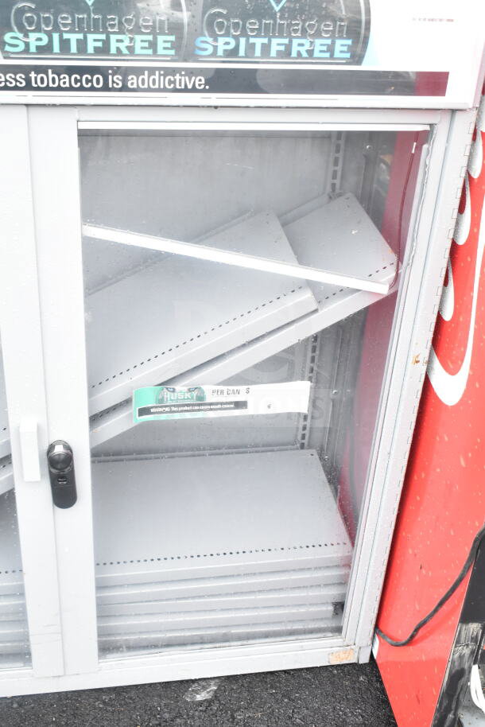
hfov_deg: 30.9
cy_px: 364
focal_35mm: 44
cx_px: 242
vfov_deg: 44.9
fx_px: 878
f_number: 7.1
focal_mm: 29
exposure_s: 1/160
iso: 1600
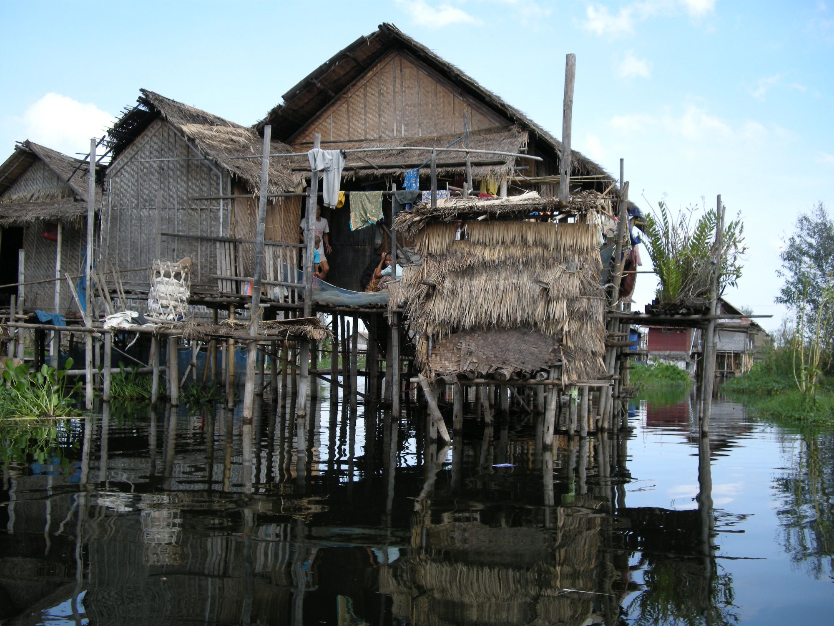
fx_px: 891
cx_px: 417
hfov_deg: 50.1
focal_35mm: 37
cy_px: 313
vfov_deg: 38.7
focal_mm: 7.9
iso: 64
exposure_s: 1/358
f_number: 2.8
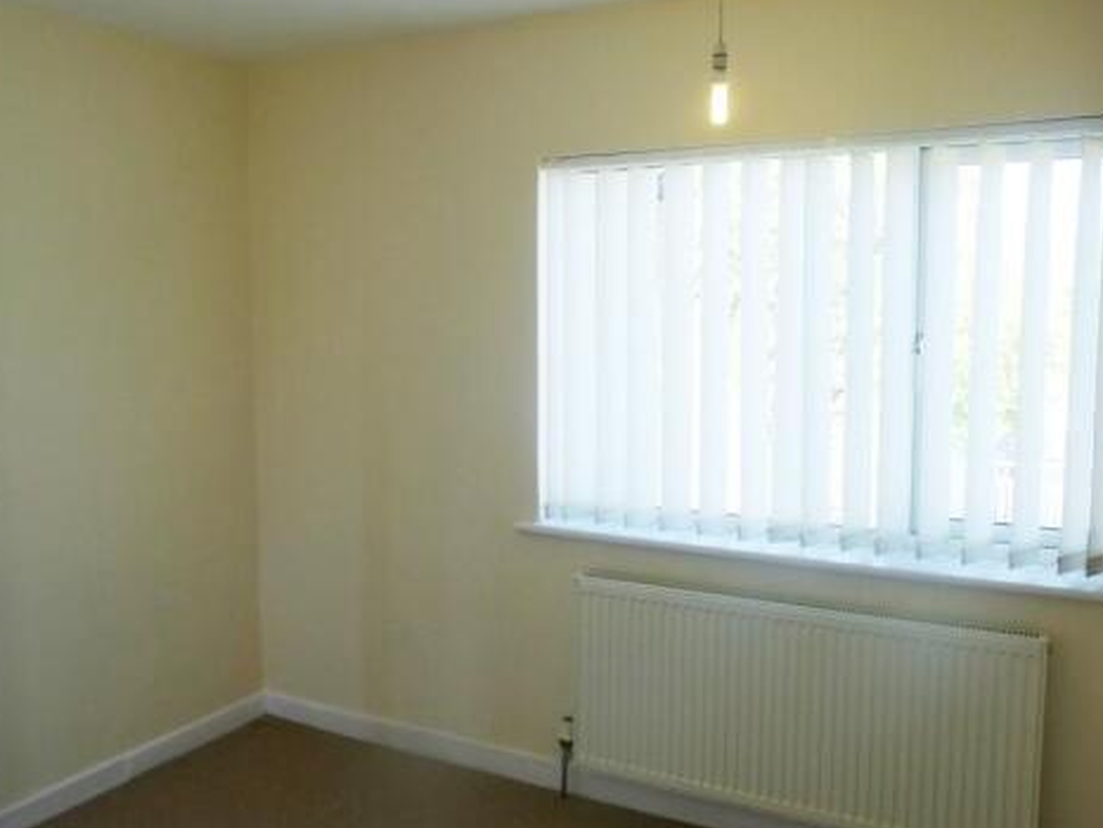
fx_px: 956
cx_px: 541
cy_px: 380
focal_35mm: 30
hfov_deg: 59.9
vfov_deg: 46.8
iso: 100
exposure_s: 1/60
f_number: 3.3
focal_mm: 4.3
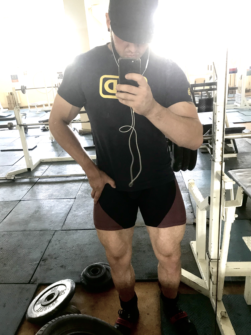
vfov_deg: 63.4
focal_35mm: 28
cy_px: 168
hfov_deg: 49.7
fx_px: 271
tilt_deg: -19.1
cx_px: 126
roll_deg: +6.9
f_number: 1.8
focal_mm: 3.99
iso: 50
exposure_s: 1/17
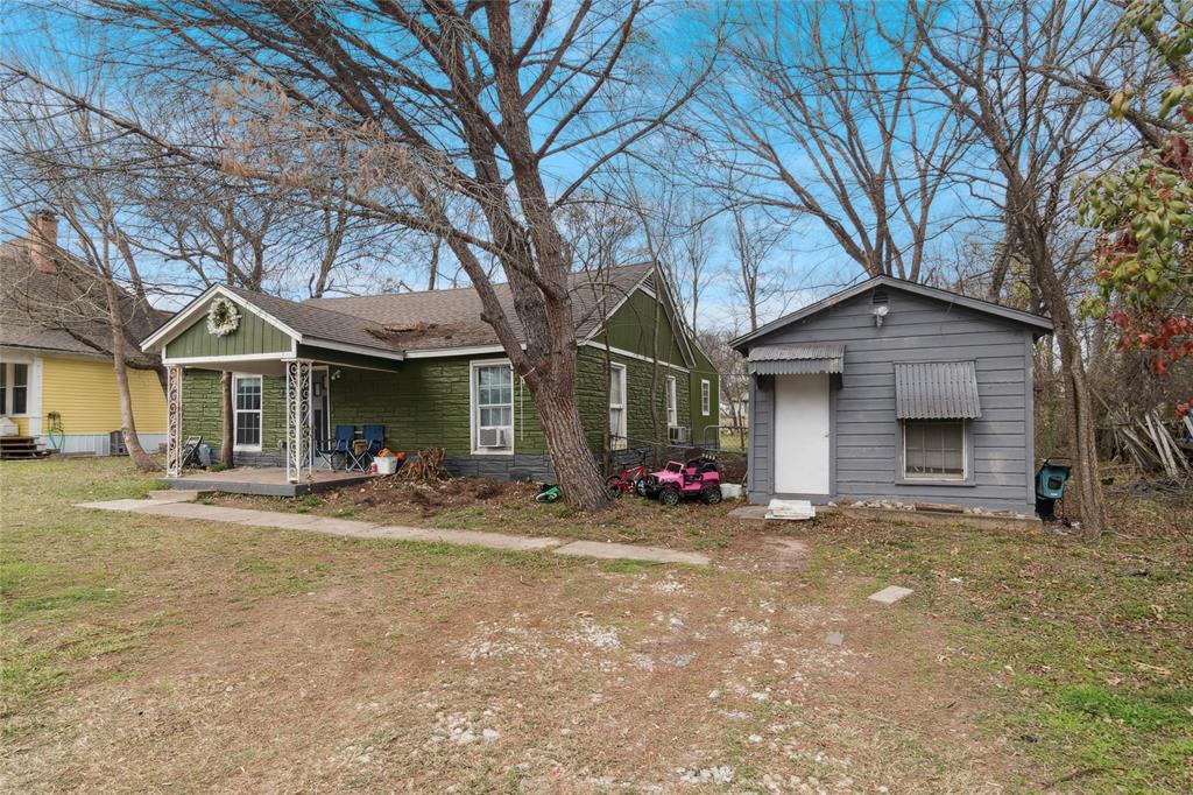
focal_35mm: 20
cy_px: 398
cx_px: 596
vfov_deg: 63.2
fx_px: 646
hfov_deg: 85.4
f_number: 10
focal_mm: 13
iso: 100
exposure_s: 1/60
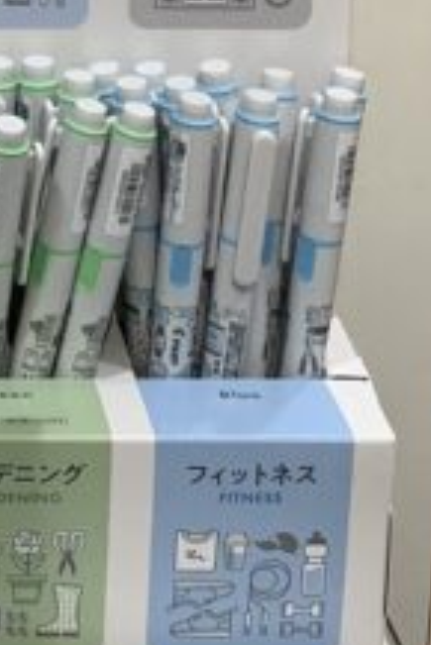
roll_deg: -0.3
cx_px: -175
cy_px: -214
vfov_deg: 16.2
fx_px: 2133
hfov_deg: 11.2
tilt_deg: -14.2
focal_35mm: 119
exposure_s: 1/120
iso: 40
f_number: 2.4
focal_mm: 3.3
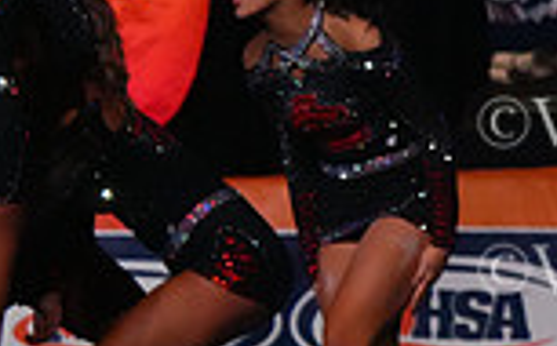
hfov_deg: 2.7
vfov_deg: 1.7
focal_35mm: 775
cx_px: 1005
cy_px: 49
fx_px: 11743
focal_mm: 200
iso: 16000
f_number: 5.6
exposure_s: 1/1250
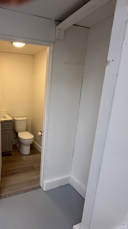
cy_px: 116
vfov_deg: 83.8
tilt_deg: -12.8
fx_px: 127
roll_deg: -0.8
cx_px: 20
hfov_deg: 49.3
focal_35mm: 21
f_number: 2.2
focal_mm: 2.22
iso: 100
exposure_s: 1/120
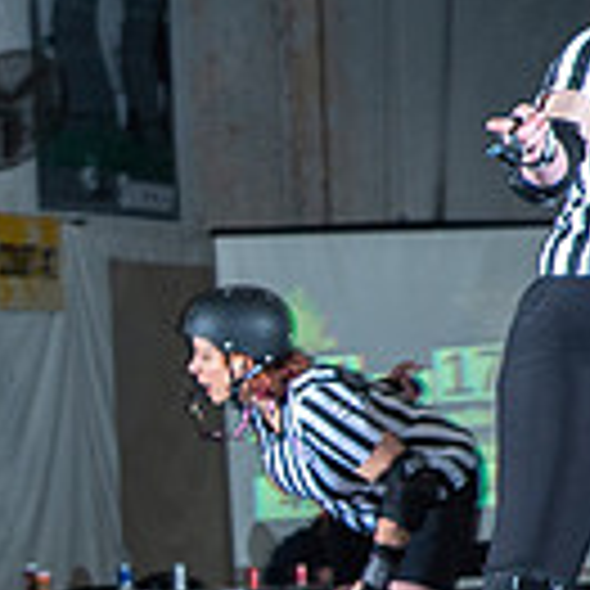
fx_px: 6595
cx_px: -287
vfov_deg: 5.1
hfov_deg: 5.1
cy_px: 583
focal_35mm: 342
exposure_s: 1/160
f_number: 7.1
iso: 800
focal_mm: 70
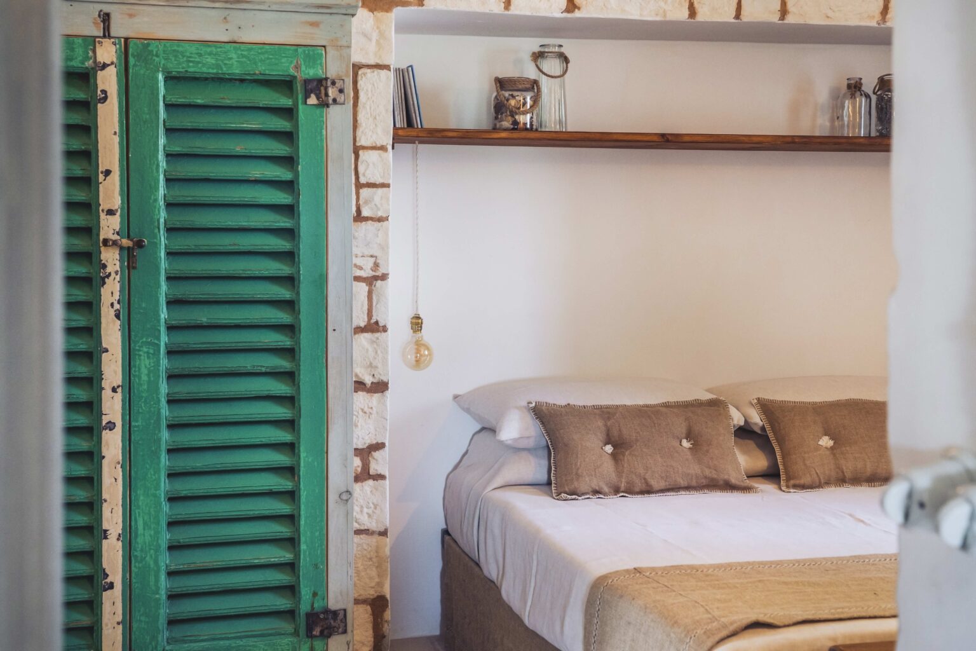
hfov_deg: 42.7
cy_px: 326
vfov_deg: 29.2
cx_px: 488
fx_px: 1247
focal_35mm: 46
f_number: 7.1
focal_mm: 46
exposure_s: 1/30
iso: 1250
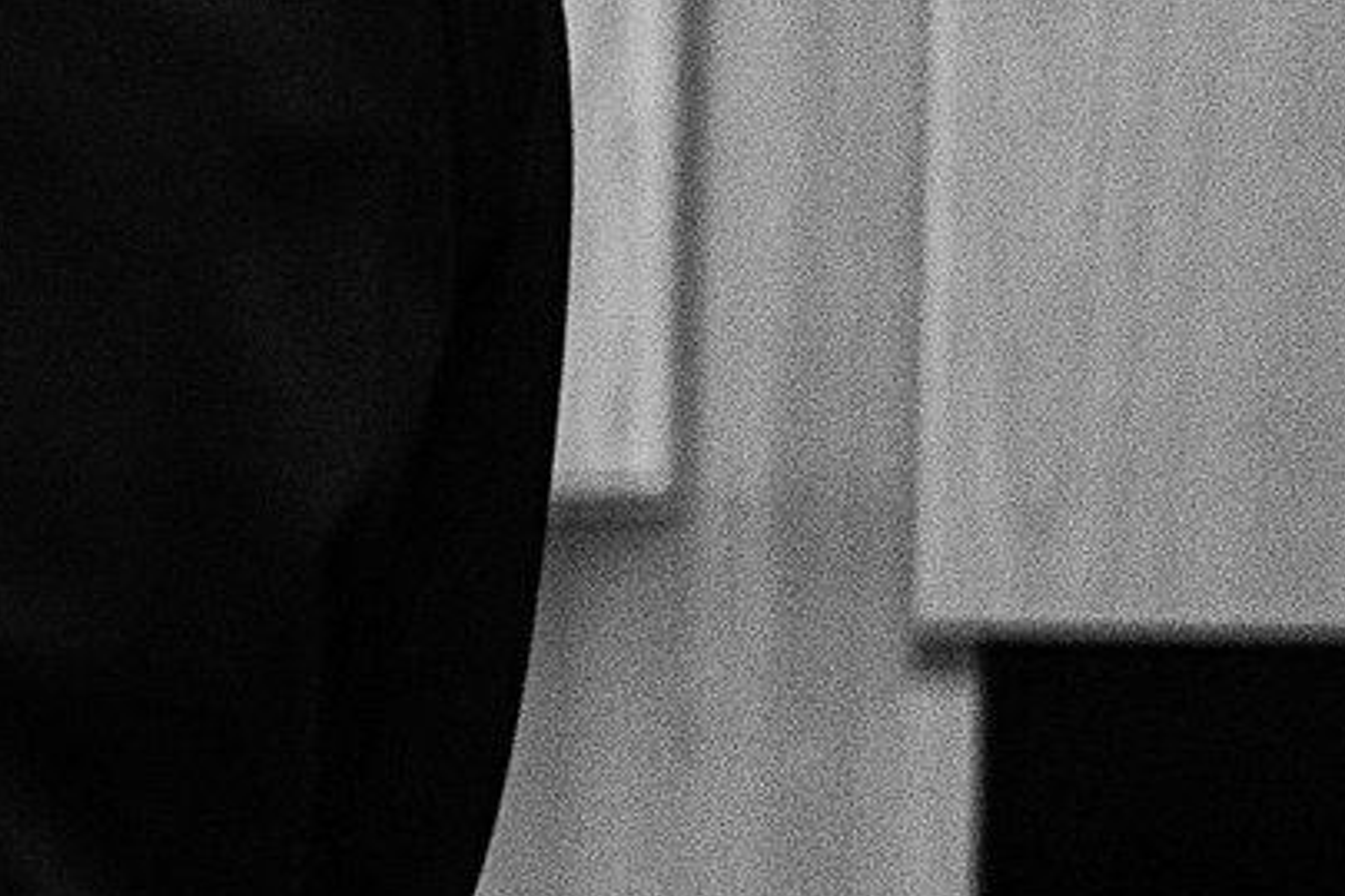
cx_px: -2351
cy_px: 134
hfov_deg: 8.2
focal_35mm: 221
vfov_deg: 6.2
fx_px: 8256
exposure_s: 1/250
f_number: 1.8
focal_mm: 35
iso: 2000
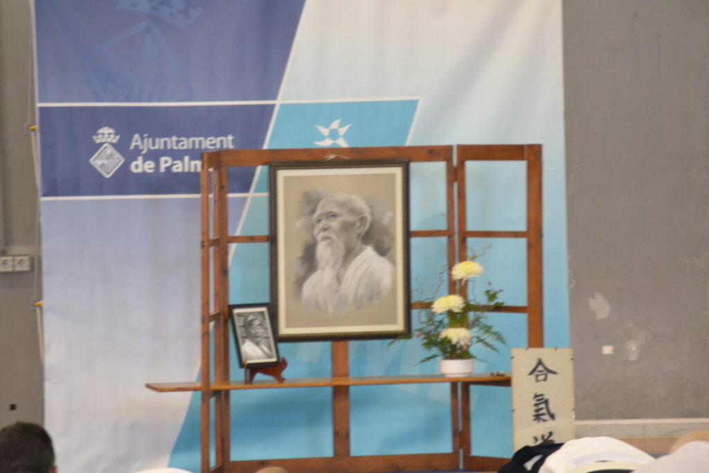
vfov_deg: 4.6
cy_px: 236
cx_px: 354
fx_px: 5909
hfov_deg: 6.9
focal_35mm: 300
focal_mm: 200
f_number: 5.6
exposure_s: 1/60
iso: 2000
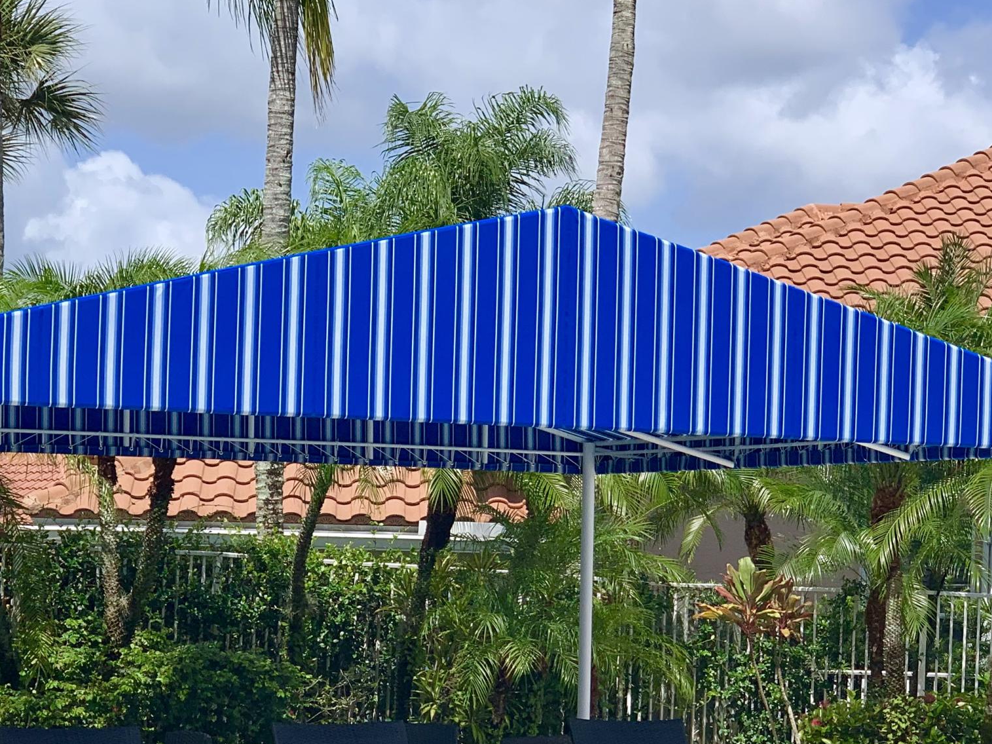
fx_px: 2951
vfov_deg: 14.3
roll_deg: -2.1
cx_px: 332
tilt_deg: +0.2
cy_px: 587
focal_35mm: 103
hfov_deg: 19.0
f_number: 2.4
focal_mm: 6
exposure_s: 1/1261
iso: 16
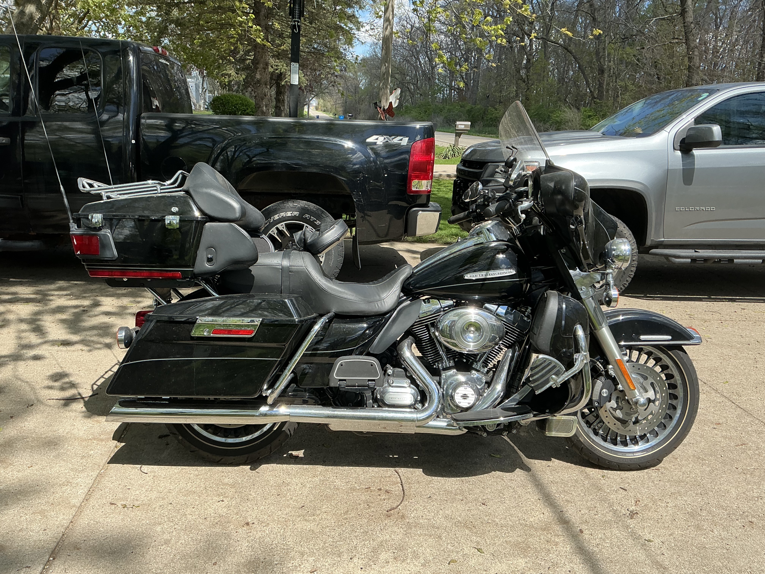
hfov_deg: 63.4
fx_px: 619
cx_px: 382
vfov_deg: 49.7
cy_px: 287
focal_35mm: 28
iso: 25
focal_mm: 3
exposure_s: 1/944
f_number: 1.8
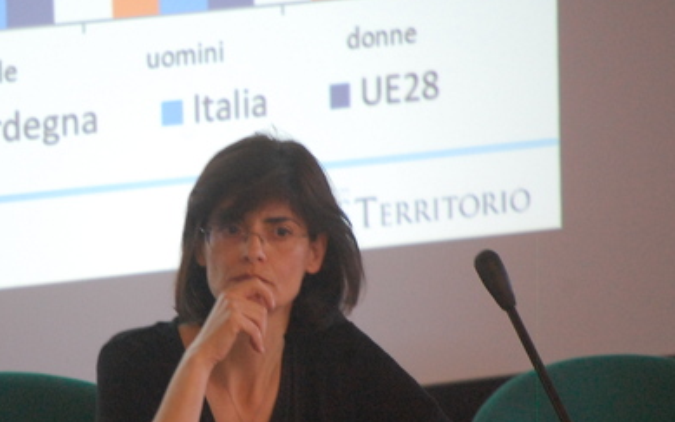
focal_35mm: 491
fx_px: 9031
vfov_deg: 2.7
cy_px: 252
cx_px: 208
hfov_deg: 4.3
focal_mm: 200
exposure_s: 1/30
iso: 1600
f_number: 5.6
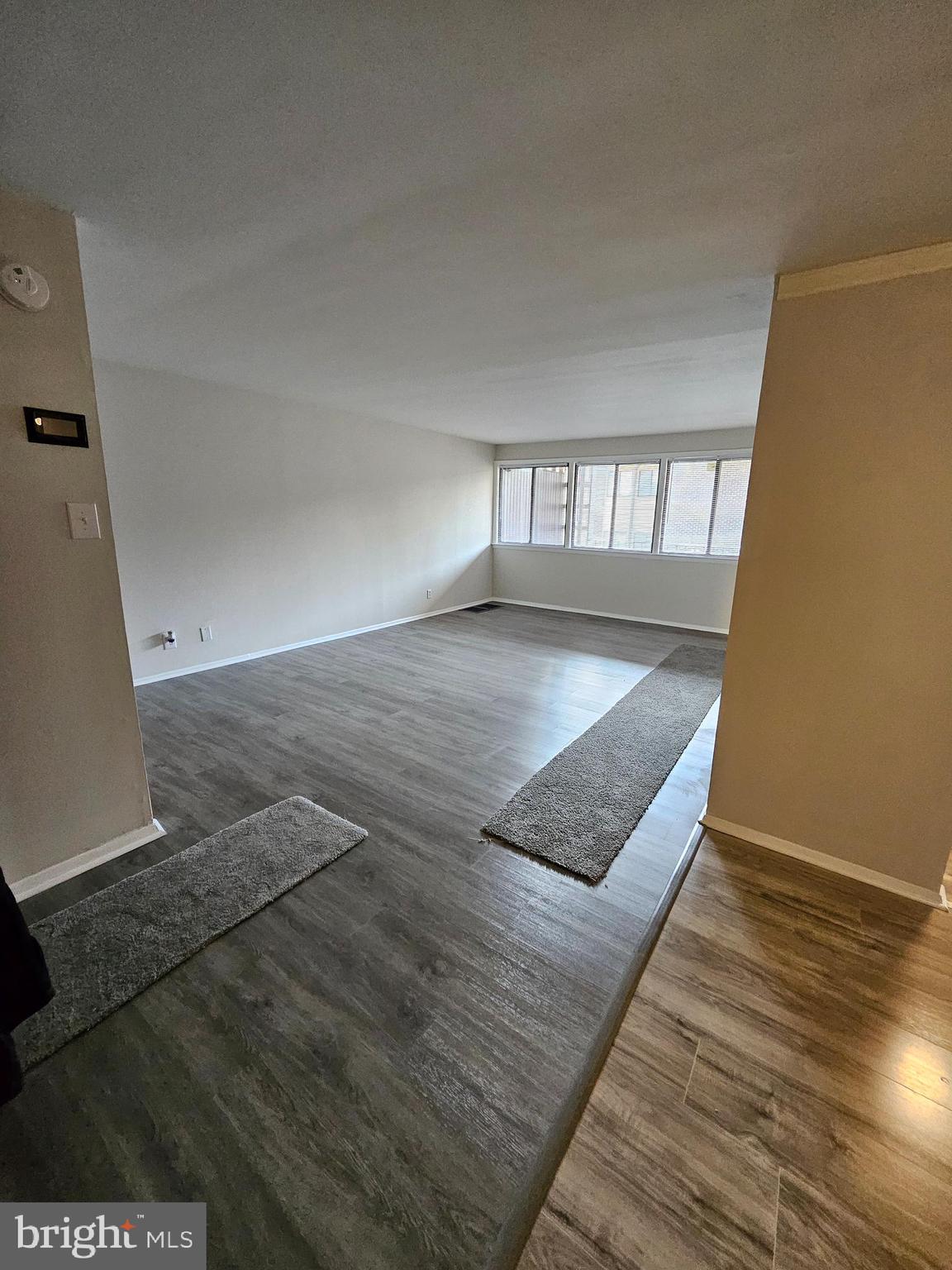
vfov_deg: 106.2
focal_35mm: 13
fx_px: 477
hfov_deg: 89.9
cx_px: 476
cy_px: 635
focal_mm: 1.74
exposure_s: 1/40
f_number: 2.2
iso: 400
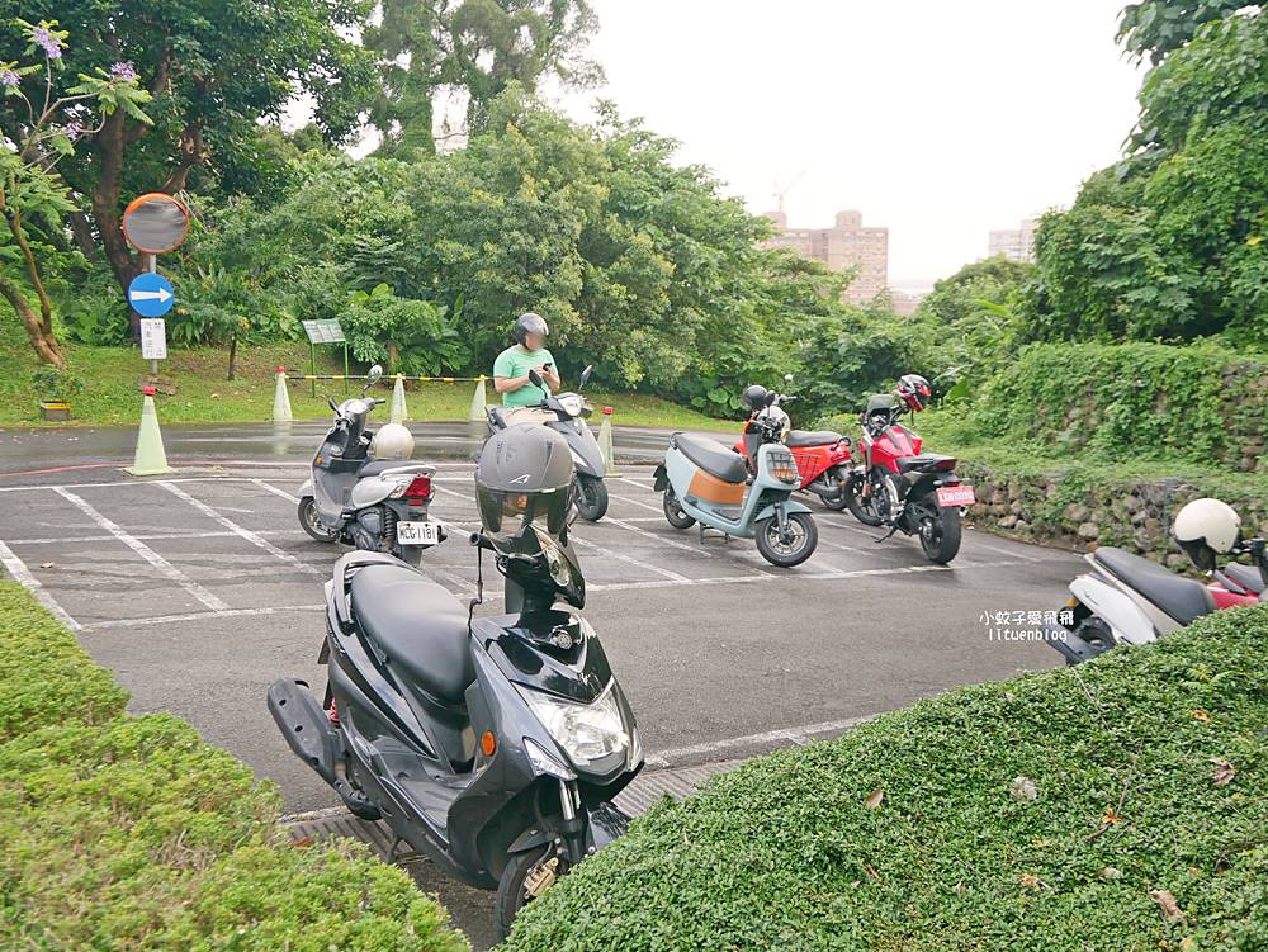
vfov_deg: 44.2
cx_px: 634
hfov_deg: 56.8
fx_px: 1173
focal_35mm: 32
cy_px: 476
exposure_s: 1/100
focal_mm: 16
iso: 200
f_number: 4
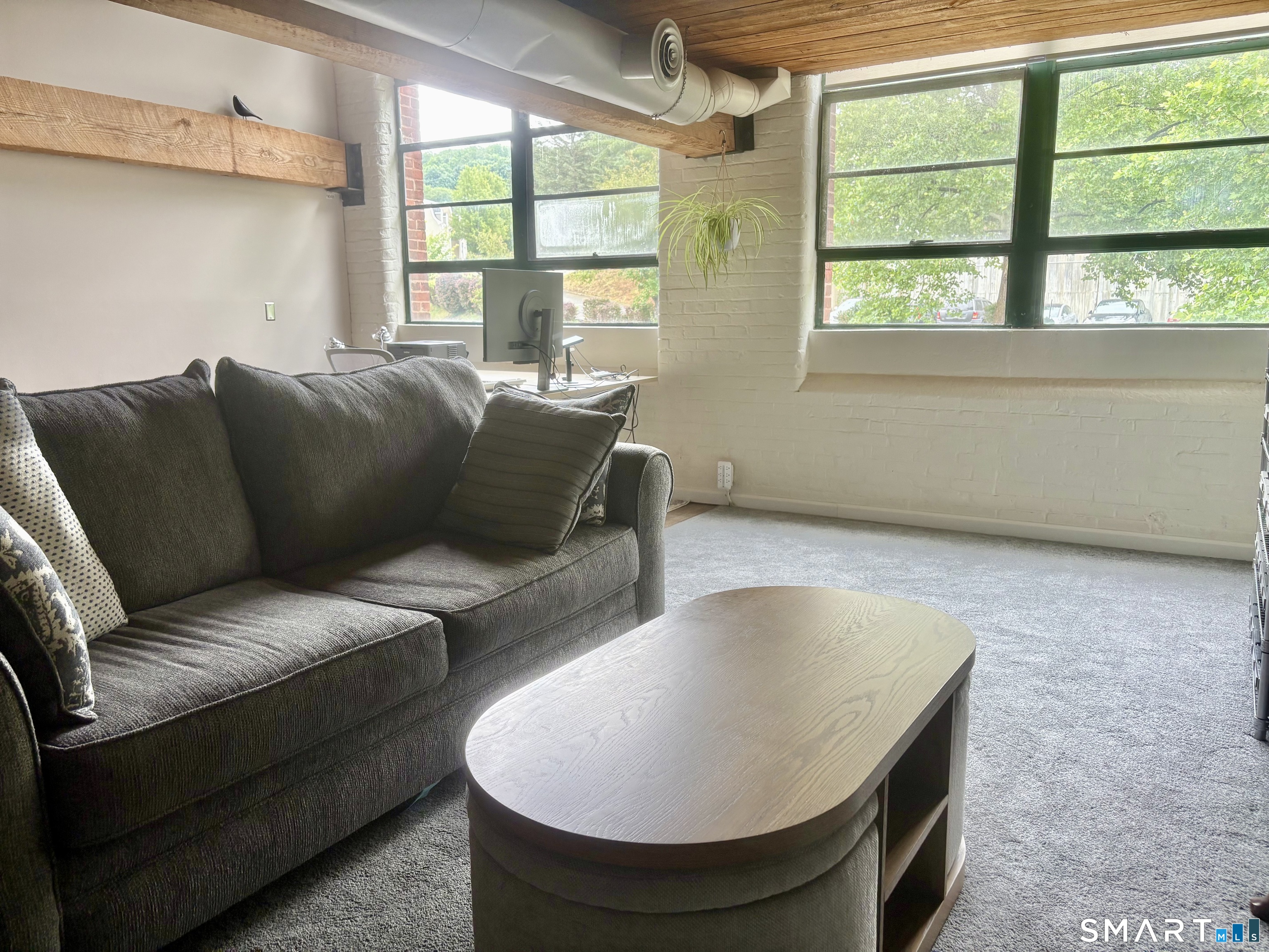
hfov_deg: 67.3
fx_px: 953
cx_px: 634
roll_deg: +1.1
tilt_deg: -10.3
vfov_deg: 53.1
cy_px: 476
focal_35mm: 26
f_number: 1.6
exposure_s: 1/121
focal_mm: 5.96
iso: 100
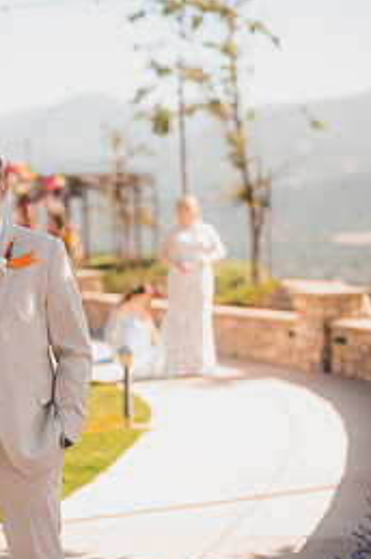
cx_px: 78
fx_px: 1348
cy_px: 365
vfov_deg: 23.3
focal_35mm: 87
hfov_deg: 15.6
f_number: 1.4
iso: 50
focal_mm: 50
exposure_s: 1/1250
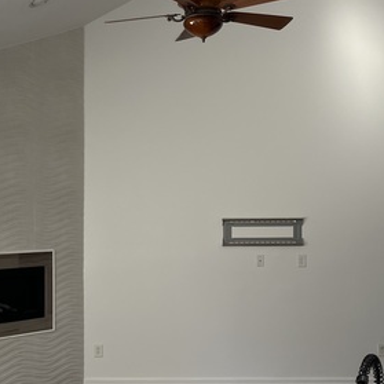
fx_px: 690
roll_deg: +0.4
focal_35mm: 55
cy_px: 233
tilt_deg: -1.2
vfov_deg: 31.0
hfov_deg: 31.0
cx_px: 155
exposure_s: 1/120
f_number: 1.6
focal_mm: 5.1
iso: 80
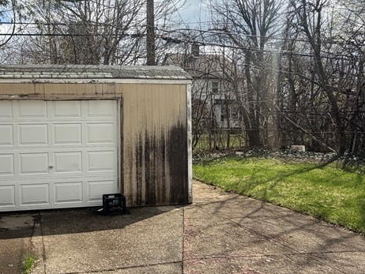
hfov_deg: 55.2
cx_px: 86
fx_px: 327
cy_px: 145
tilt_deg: -4.0
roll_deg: +1.2
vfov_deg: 45.5
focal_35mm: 31
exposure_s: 1/799
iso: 25
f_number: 2.2
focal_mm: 2.22
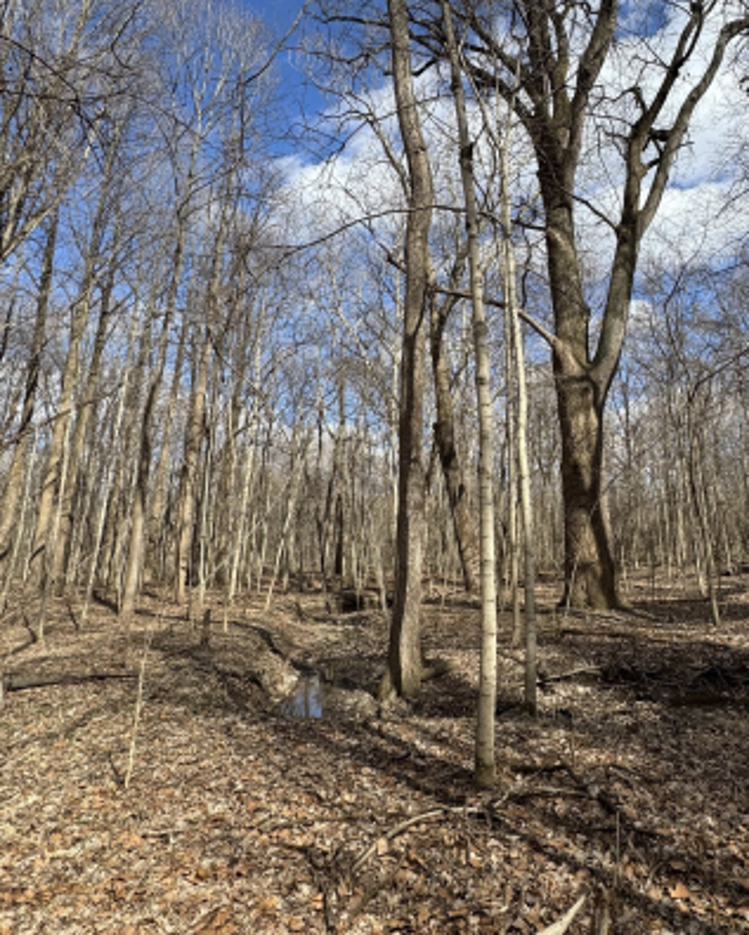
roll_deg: +1.5
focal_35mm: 23
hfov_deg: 59.6
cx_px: 496
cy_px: 362
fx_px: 637
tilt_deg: +16.8
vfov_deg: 71.6
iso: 50
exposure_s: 1/1637
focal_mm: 2.22
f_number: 2.2
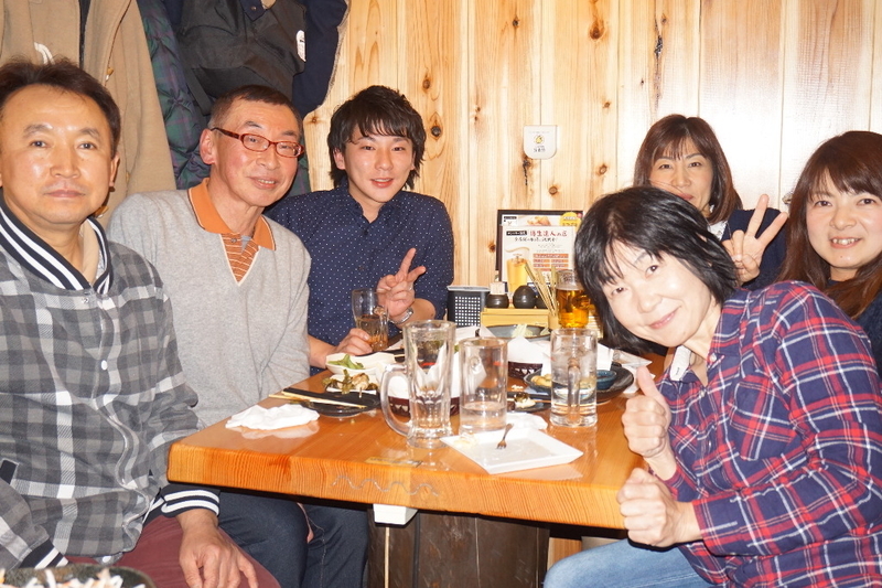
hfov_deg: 49.6
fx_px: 955
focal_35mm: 39
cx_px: 441
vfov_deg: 34.2
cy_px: 294
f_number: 4.5
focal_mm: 26
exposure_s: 1/60
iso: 1250
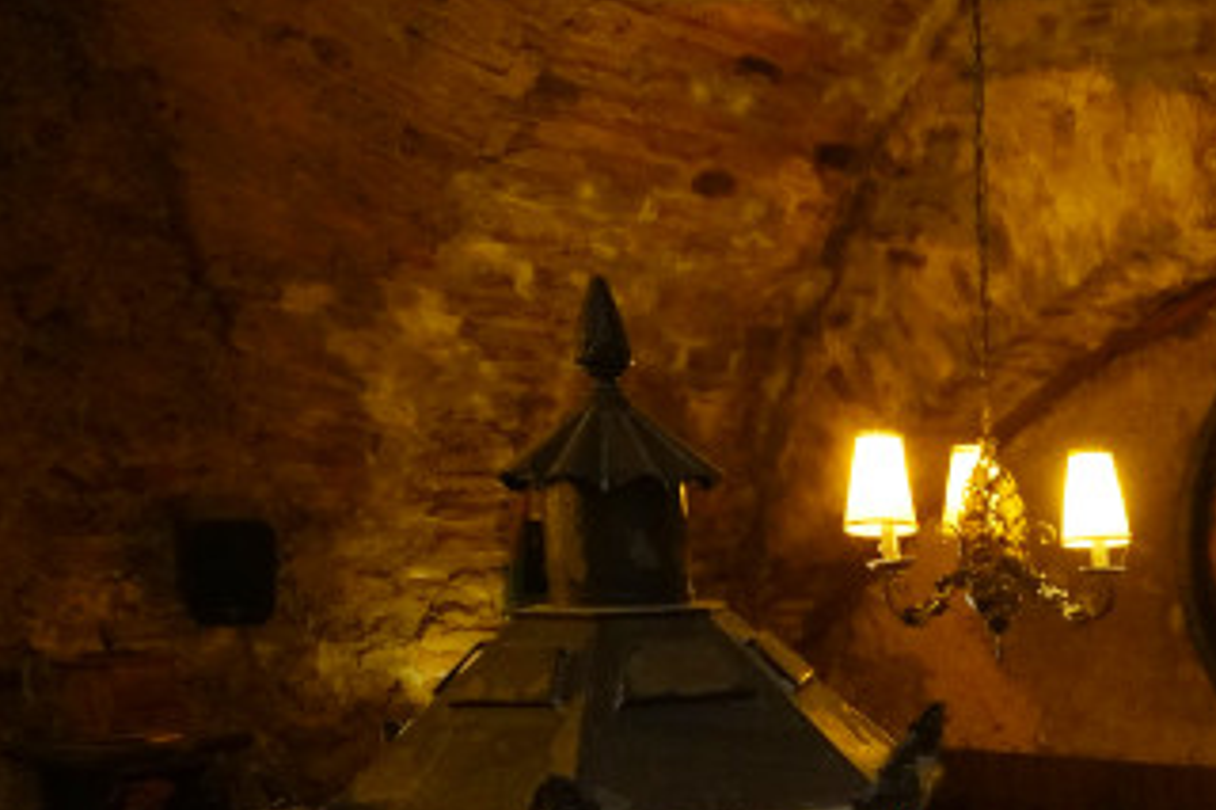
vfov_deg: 20.9
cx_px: 1421
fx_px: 2026
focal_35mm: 60
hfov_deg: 29.3
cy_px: 994
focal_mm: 16
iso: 2500
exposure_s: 1/60
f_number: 4
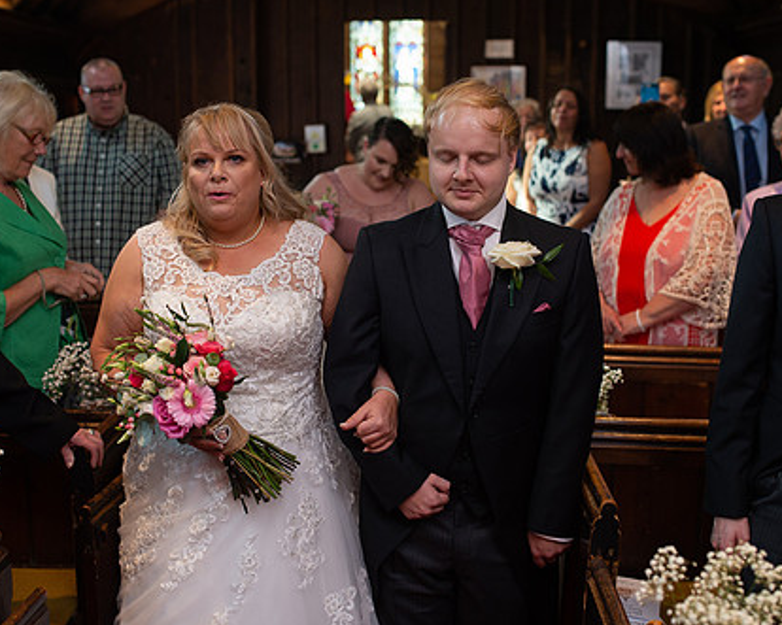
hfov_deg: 40.3
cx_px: 368
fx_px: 1064
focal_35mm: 46
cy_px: 283
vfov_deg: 32.7
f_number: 2.8
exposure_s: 1/100
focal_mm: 35
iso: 640
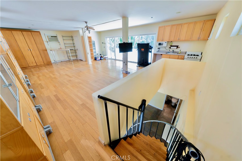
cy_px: 80
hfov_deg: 112.6
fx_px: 81
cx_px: 121
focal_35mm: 12
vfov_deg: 90.0
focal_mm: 12
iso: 5000
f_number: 6.3
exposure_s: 1/125
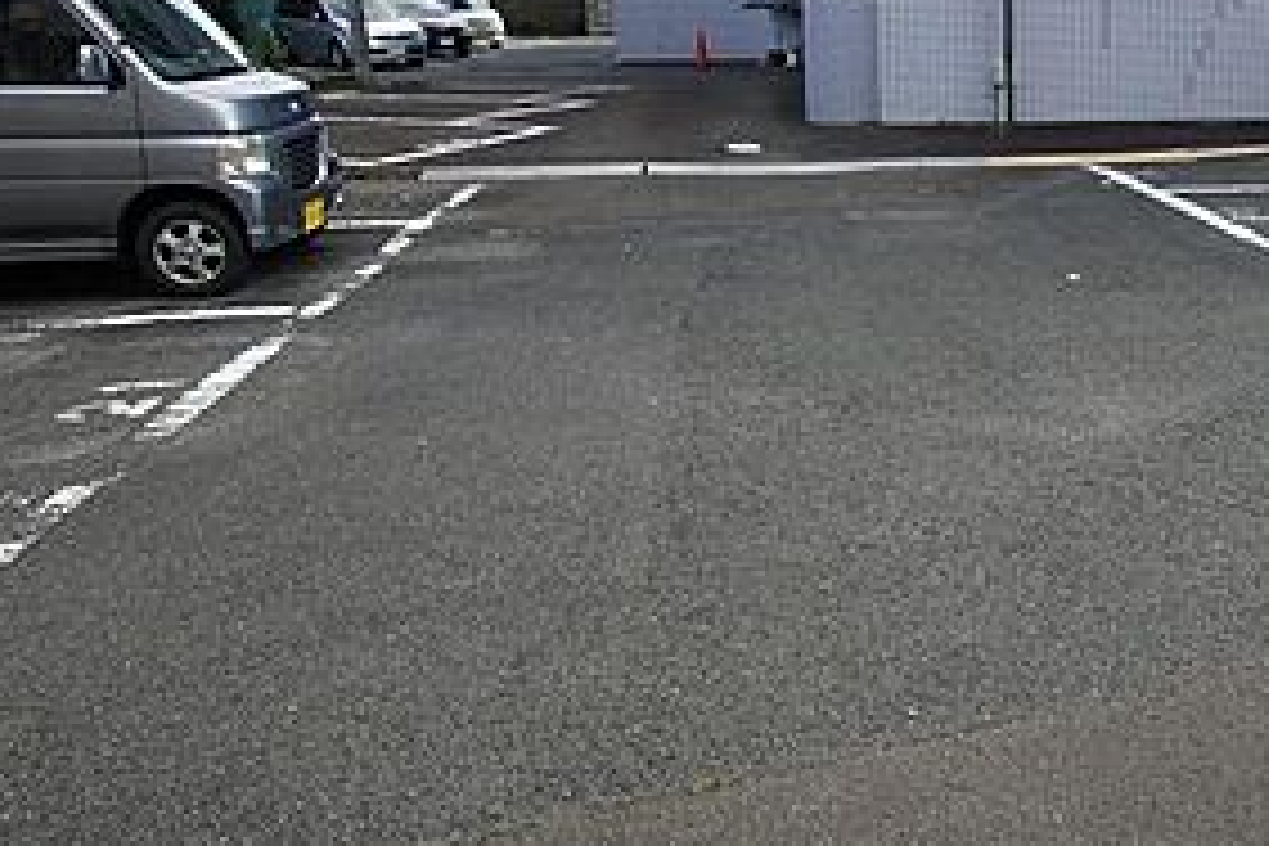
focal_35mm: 34
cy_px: 216
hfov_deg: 52.8
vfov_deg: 37.9
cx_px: 981
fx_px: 1198
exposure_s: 1/50
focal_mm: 10
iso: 100
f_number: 10
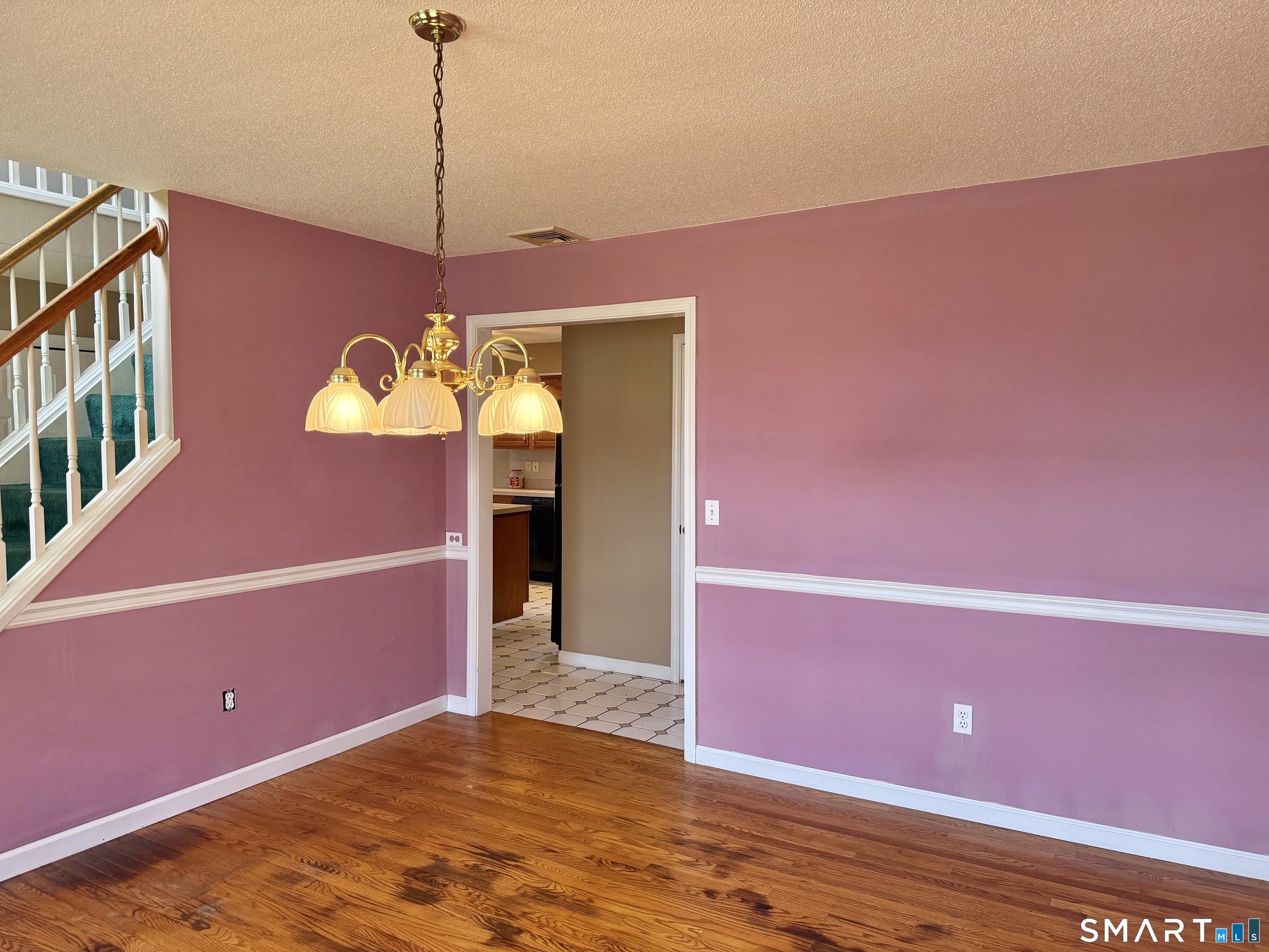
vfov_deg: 56.8
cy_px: 476
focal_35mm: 24
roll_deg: -0.5
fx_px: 880
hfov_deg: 71.6
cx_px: 634
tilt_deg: -3.2
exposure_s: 1/120
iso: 250
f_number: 1.78
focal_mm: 6.76
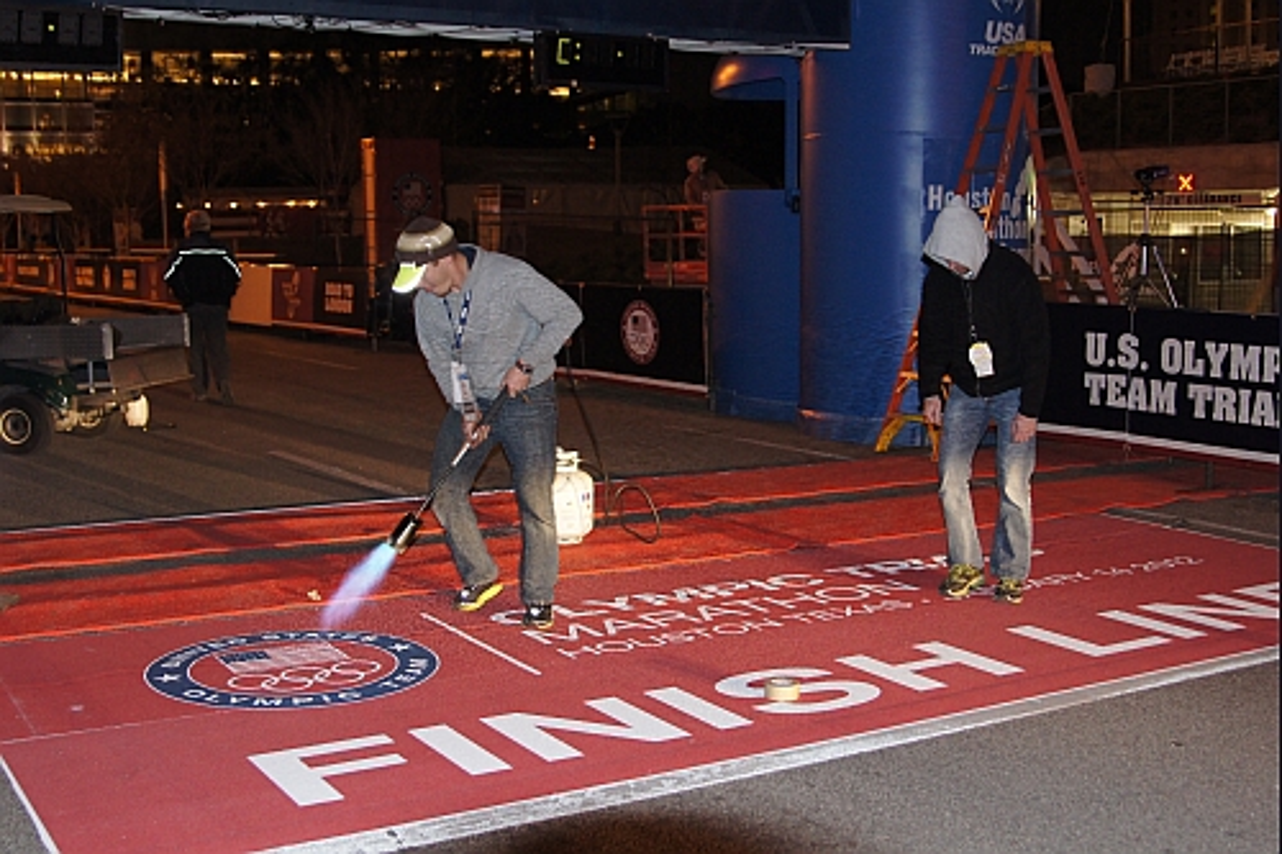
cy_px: 427
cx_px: 641
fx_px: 1495
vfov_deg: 31.9
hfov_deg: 46.4
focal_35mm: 42
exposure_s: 1/30
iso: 800
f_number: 2.8
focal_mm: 28
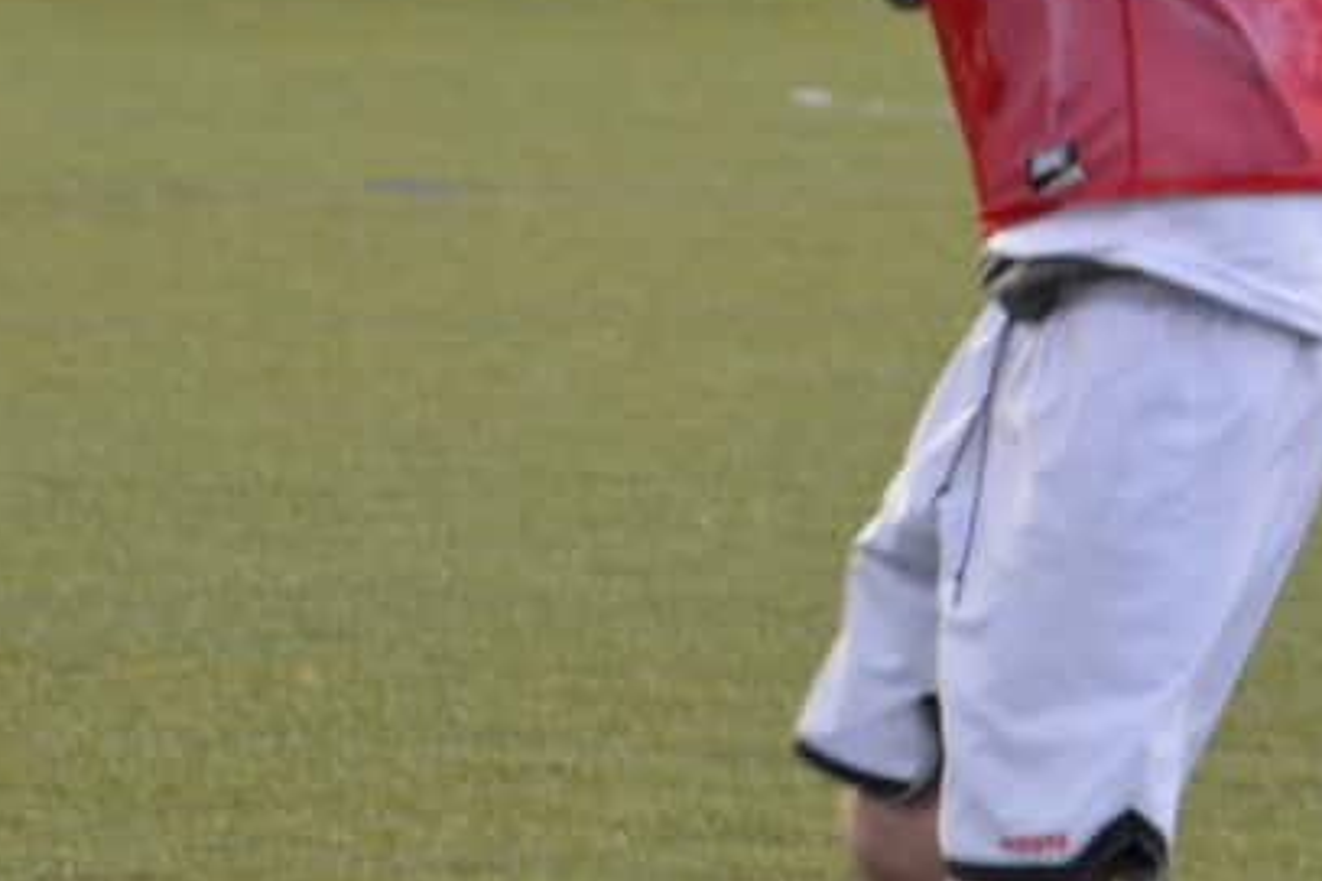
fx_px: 23647
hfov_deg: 3.2
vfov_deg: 2.1
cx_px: 741
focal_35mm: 644
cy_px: 44
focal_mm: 175
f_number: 6.3
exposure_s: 1/125
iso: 3200
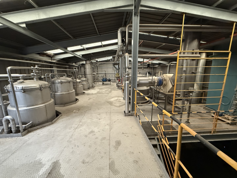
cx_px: 118
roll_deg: +0.4
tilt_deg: -9.0
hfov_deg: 102.1
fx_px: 96
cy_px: 89
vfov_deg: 85.7
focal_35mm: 14
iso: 640
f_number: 2.2
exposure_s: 1/60
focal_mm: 2.22
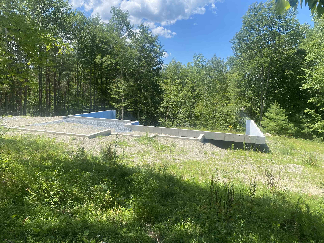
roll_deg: -2.4
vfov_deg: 53.1
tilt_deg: -6.4
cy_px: 122
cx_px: 162
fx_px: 243
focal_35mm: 26
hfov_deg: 67.3
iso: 32
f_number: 1.8
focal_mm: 4.25
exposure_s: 1/1565
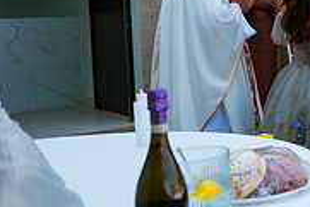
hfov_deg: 21.2
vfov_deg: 17.6
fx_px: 664
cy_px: 32
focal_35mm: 77
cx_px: 493
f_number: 2.8
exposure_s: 1/800
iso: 100
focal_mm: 24
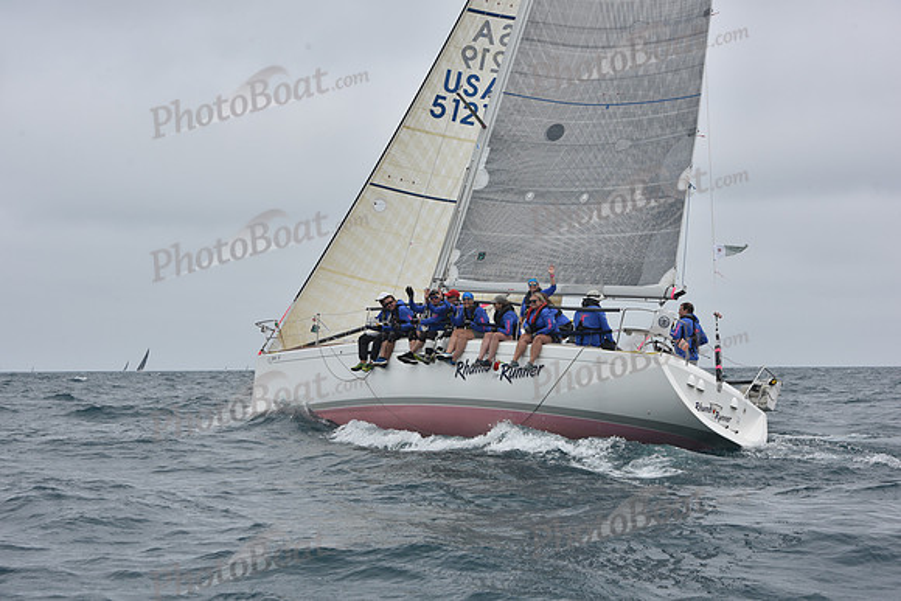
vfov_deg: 19.5
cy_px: 300
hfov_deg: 28.8
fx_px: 1752
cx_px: 450
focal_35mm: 70
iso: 250
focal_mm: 70
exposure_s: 1/800
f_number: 10
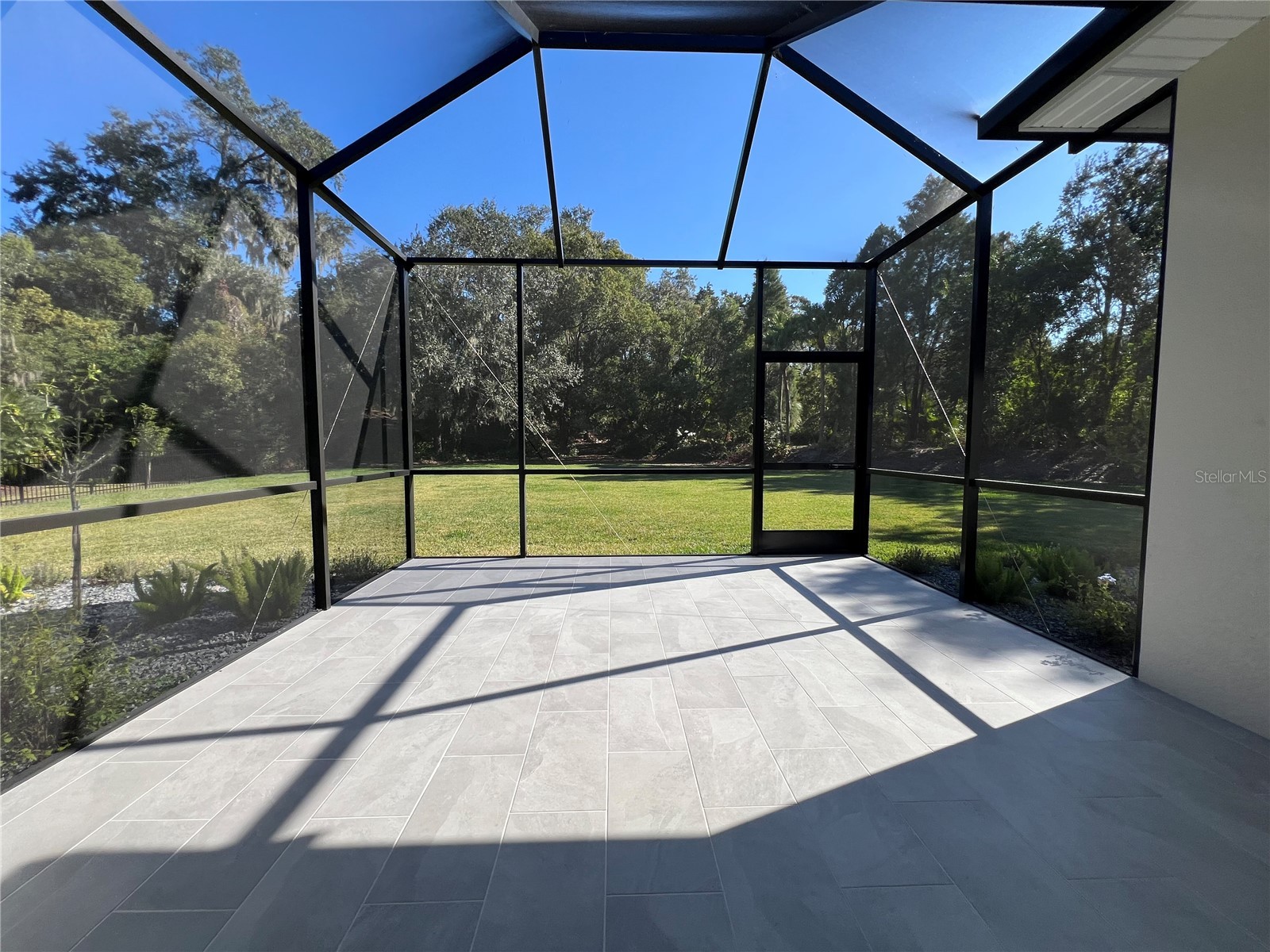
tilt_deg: -4.1
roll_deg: -0.3
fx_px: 477
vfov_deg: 89.9
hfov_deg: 106.2
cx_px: 635
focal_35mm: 13
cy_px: 476
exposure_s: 1/615
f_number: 1.8
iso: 32
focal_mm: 1.57
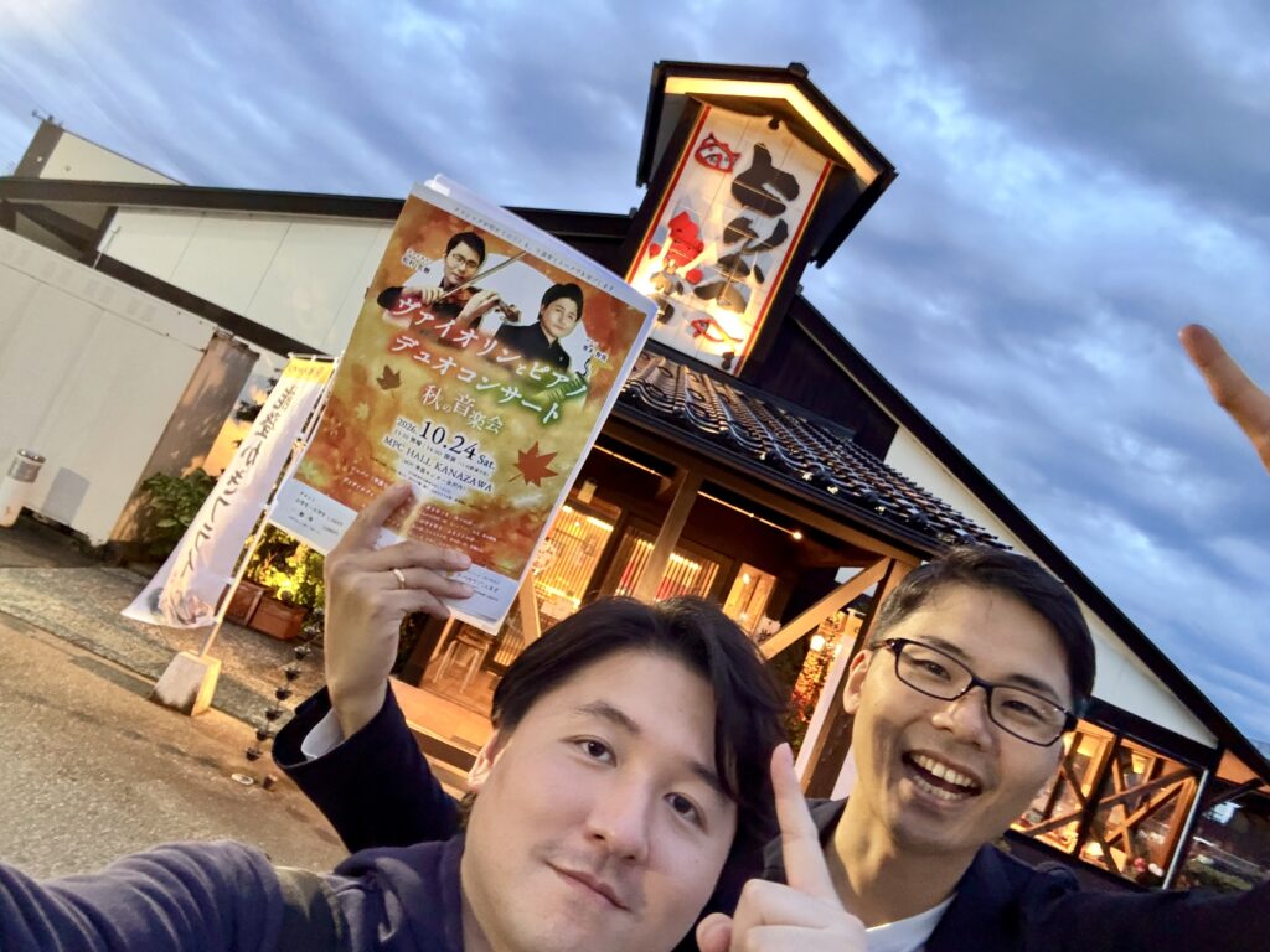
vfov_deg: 58.9
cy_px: 476
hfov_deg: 73.9
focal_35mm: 23
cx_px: 635
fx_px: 844
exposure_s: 1/20
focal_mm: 2.69
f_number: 1.9
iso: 500
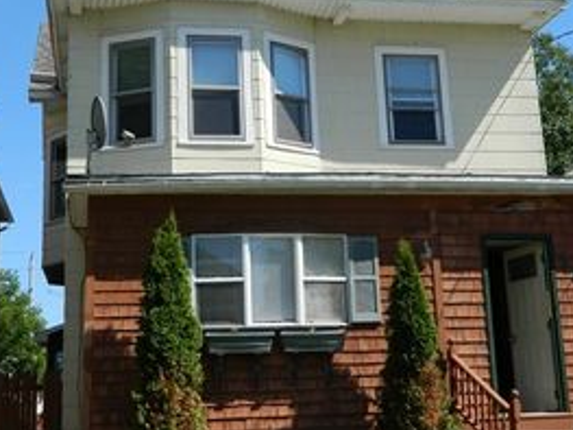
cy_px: 154
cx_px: 303
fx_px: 976
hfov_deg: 32.7
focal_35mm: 59
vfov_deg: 24.7
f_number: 3.2
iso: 80
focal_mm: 5.6
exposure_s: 1/1000
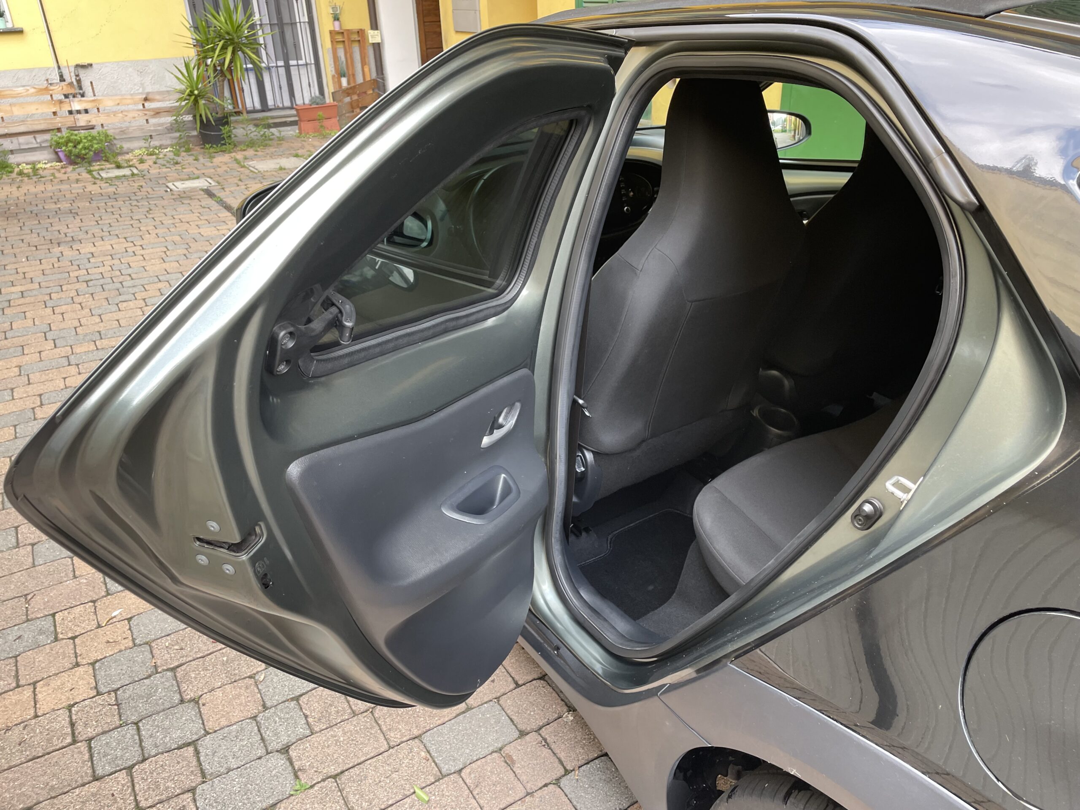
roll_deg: +1.6
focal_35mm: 26
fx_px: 811
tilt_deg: -26.4
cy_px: 405
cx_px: 540
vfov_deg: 53.1
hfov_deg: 67.3
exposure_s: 1/121
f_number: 1.6
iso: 64
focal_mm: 4.2
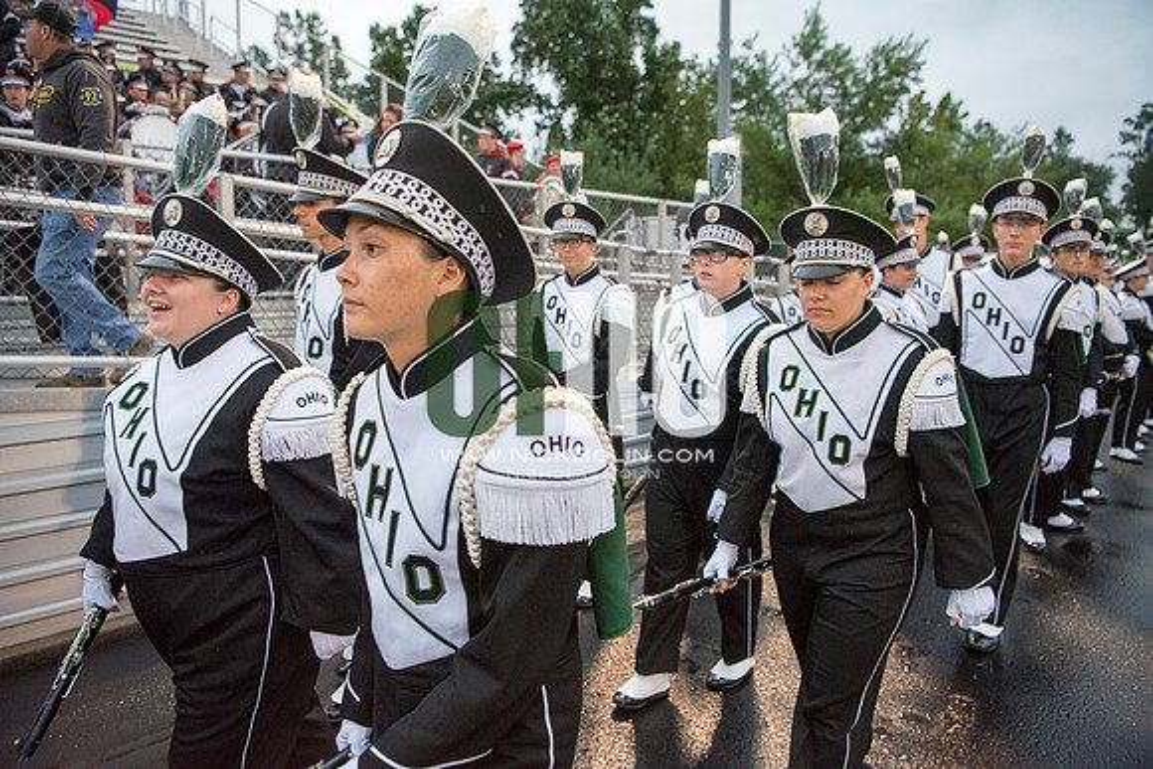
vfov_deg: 53.2
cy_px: 384
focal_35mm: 24
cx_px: 576
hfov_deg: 73.7
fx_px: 769
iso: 2000
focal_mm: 24
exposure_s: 1/800
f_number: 3.2
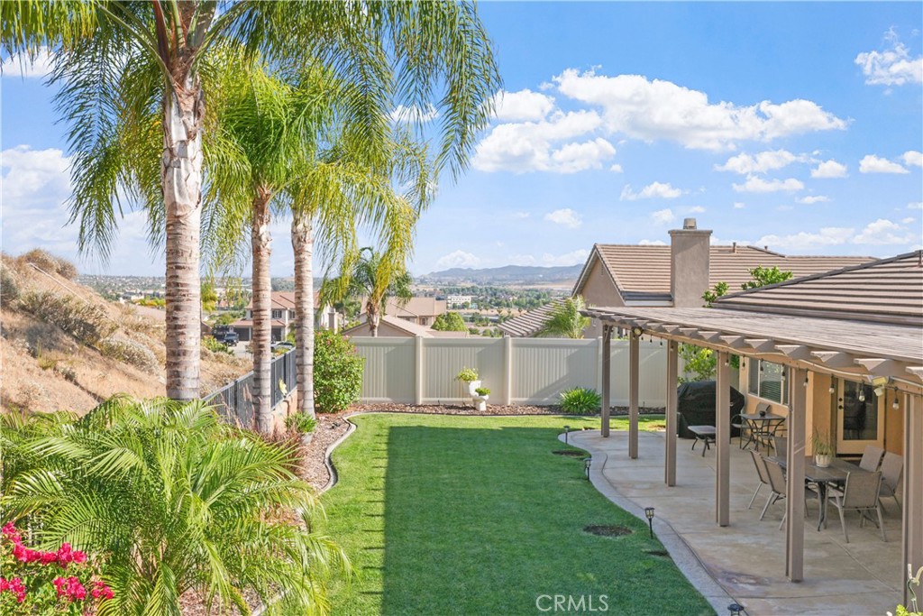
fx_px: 897
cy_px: 308
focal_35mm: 35
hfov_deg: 54.4
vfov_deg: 37.9
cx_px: 462
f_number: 16
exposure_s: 1/160
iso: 320
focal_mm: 35
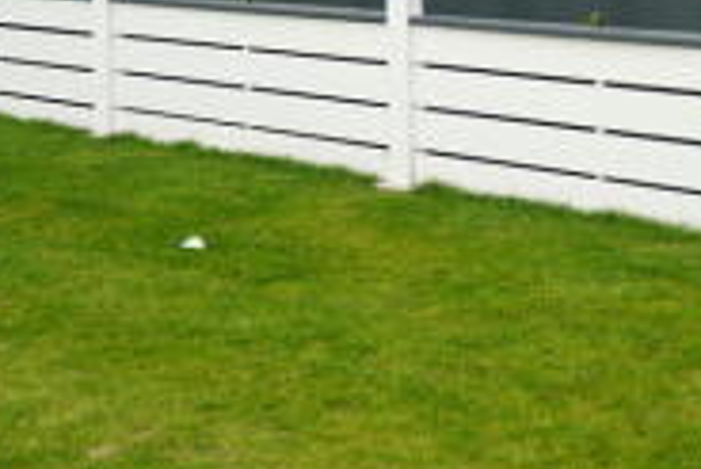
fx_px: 1462
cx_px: 552
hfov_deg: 26.5
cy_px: -93
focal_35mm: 75
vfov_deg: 17.4
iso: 100
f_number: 4
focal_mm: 29
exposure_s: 1/60
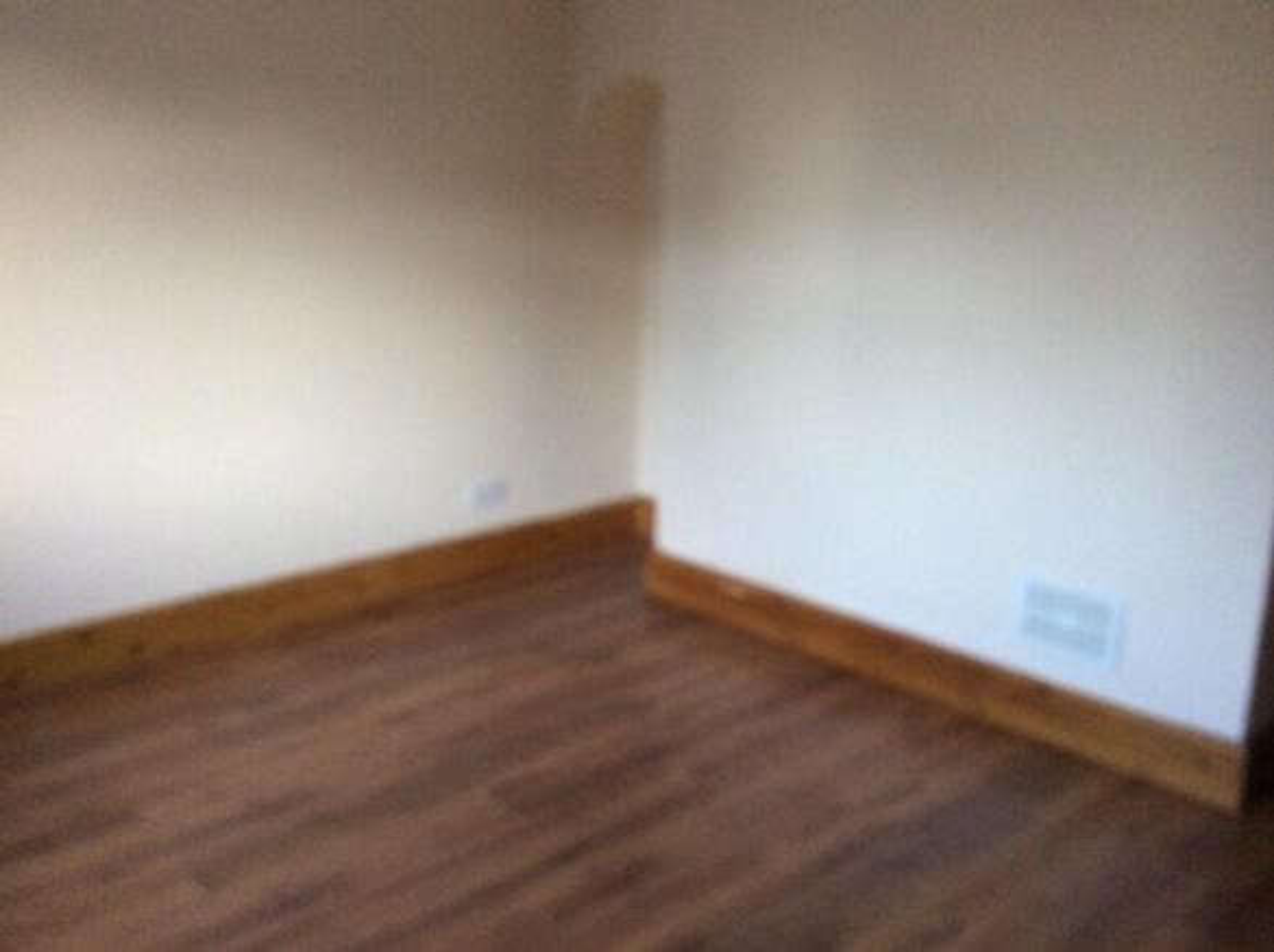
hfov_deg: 55.4
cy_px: 476
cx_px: 637
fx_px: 1213
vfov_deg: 42.8
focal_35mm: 33
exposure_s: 1/24
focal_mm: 3.3
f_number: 2.4
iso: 125
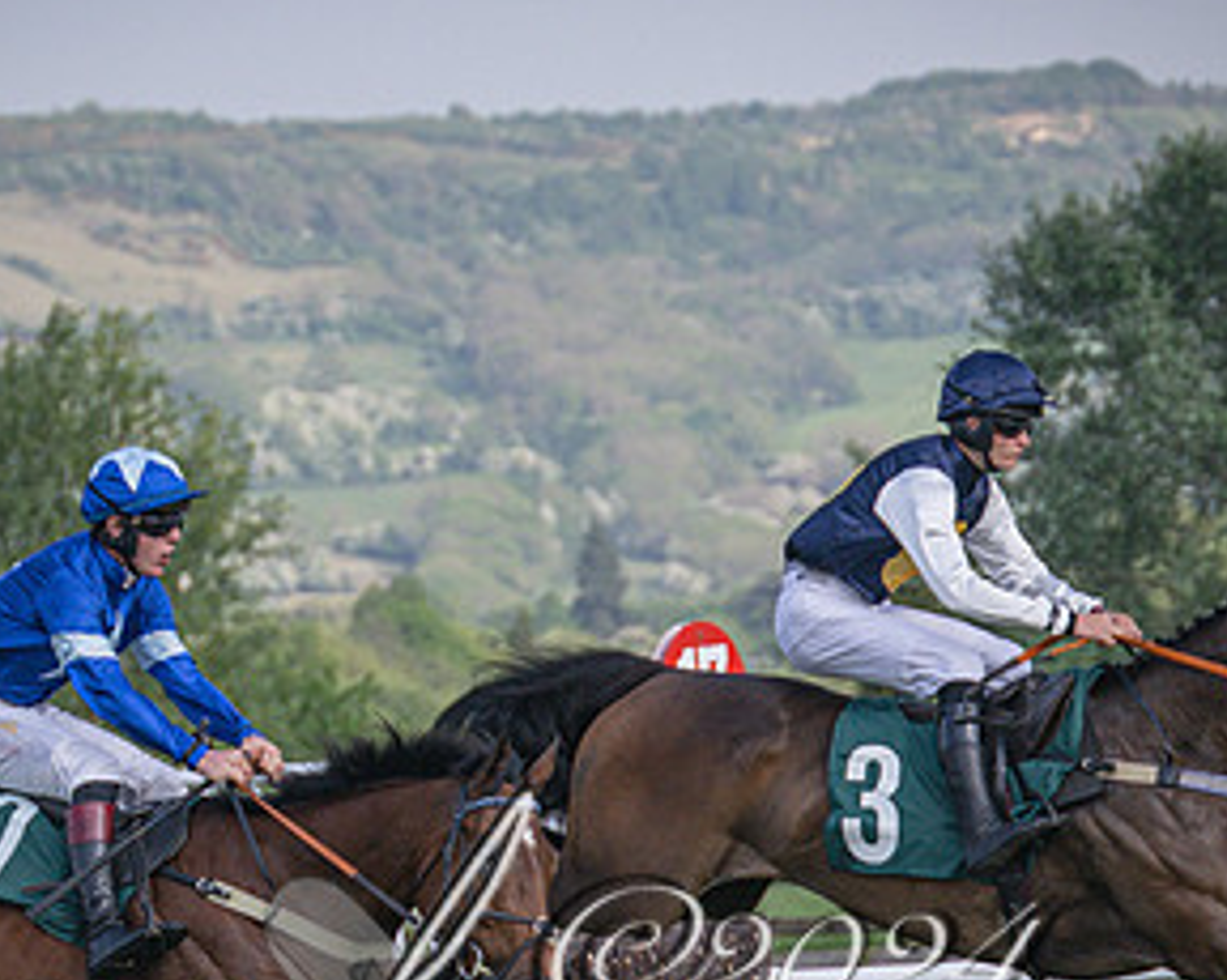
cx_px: 434
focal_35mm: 324
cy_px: 810
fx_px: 11758
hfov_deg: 6.0
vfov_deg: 4.8
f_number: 4
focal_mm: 98
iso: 400
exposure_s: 1/3200
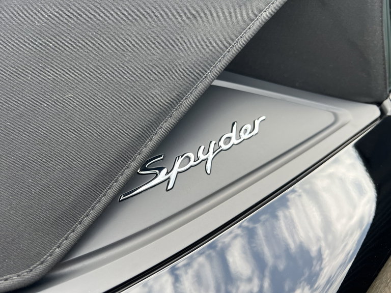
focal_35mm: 26
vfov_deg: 53.1
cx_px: 196
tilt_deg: -41.9
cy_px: 146
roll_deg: +0.6
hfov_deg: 67.3
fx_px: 294
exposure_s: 1/456
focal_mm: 5.7
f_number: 1.5
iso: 50
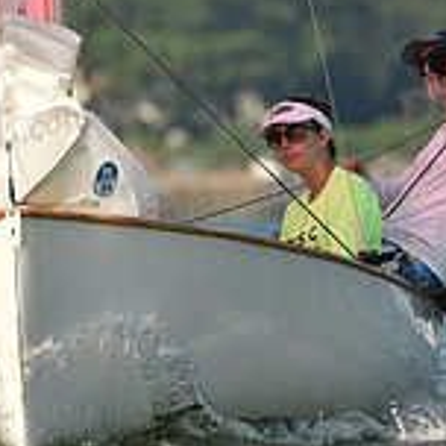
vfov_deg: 1.4
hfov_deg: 1.4
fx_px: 18892
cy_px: 268
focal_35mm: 1296
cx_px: 246
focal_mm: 400
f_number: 7.1
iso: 250
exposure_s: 1/1250
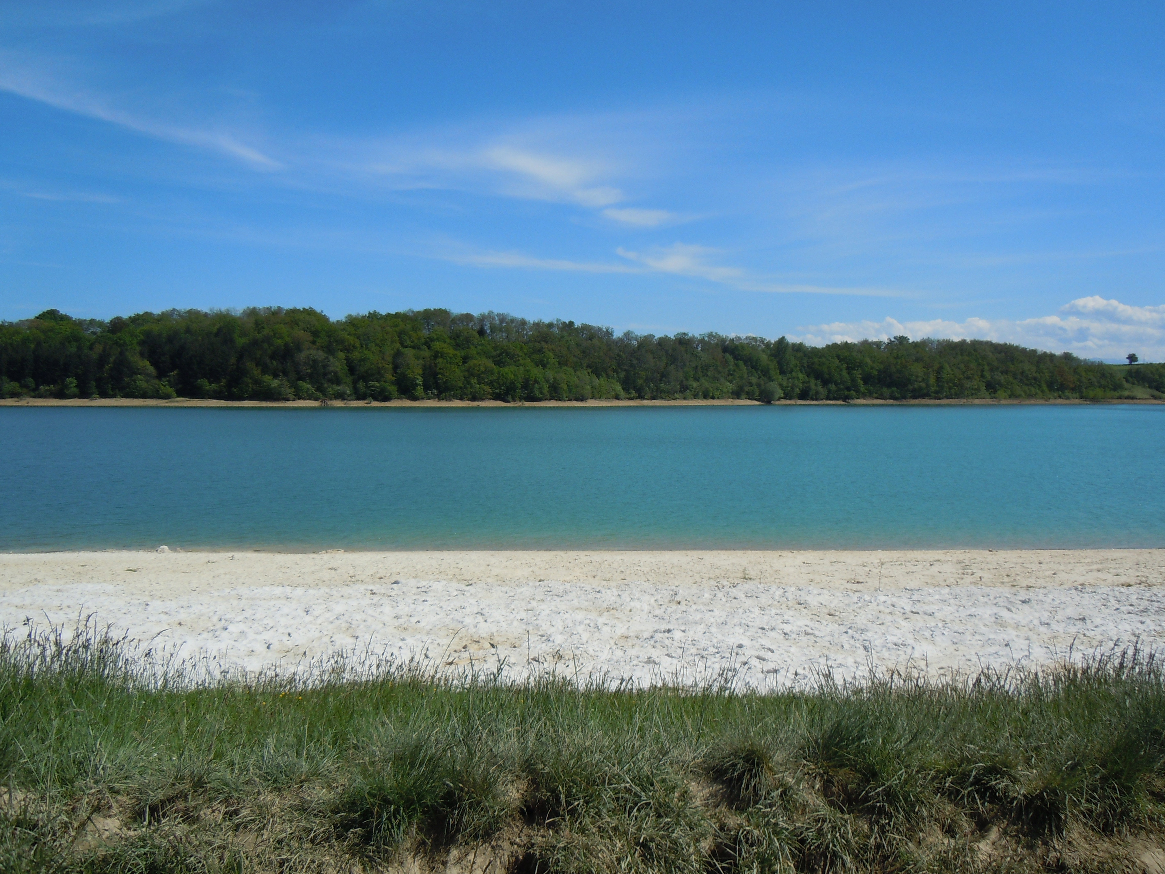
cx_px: 582
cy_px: 437
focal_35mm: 30
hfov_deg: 60.0
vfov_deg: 46.8
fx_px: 1010
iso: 100
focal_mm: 5.4
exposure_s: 1/400
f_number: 7
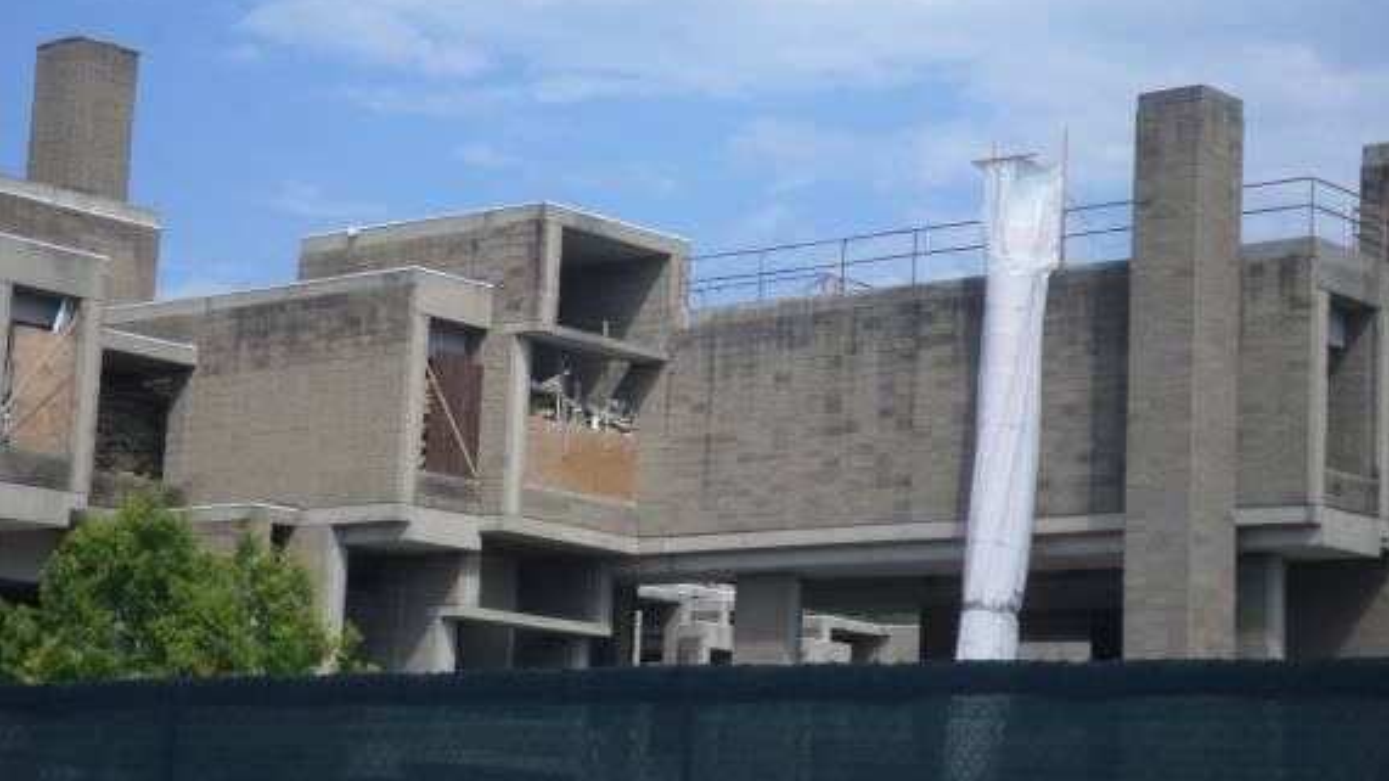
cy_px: 316
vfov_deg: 13.6
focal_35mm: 89
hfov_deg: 23.9
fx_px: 3277
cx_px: 698
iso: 80
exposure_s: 1/500
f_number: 4.7
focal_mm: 14.6
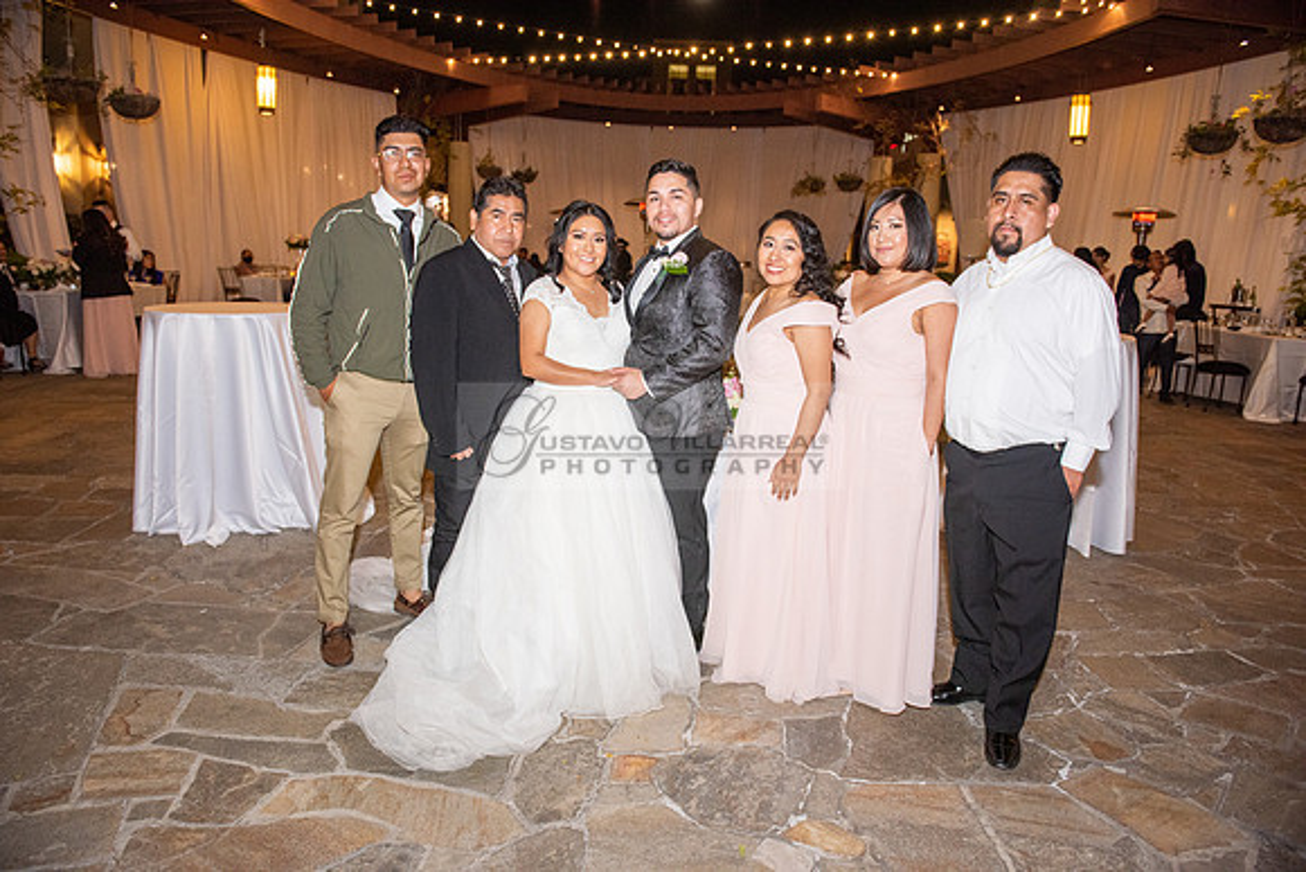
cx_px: 653
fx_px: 871
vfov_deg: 53.2
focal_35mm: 24
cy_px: 436
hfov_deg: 73.7
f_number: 4
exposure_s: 1/160
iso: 1600
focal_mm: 24
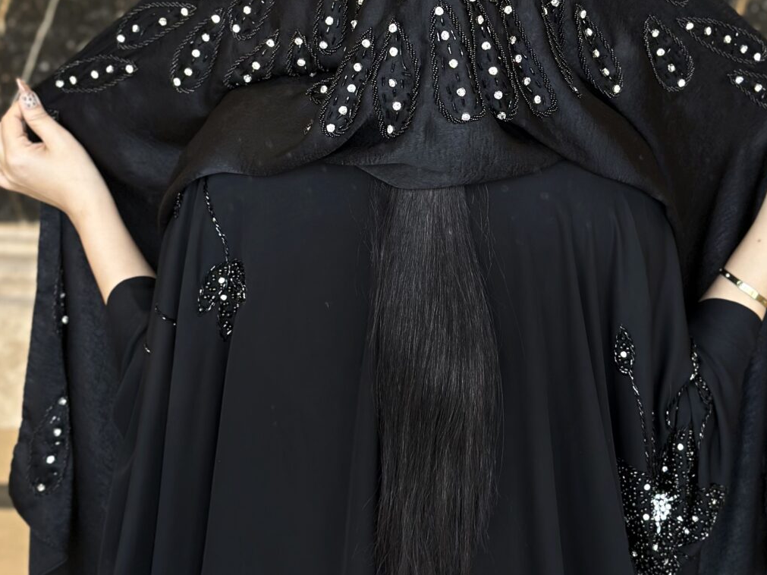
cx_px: 404
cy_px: 166
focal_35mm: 76
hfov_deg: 25.7
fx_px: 1684
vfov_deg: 19.3
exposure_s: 1/50
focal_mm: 6.86
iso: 80
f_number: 1.78
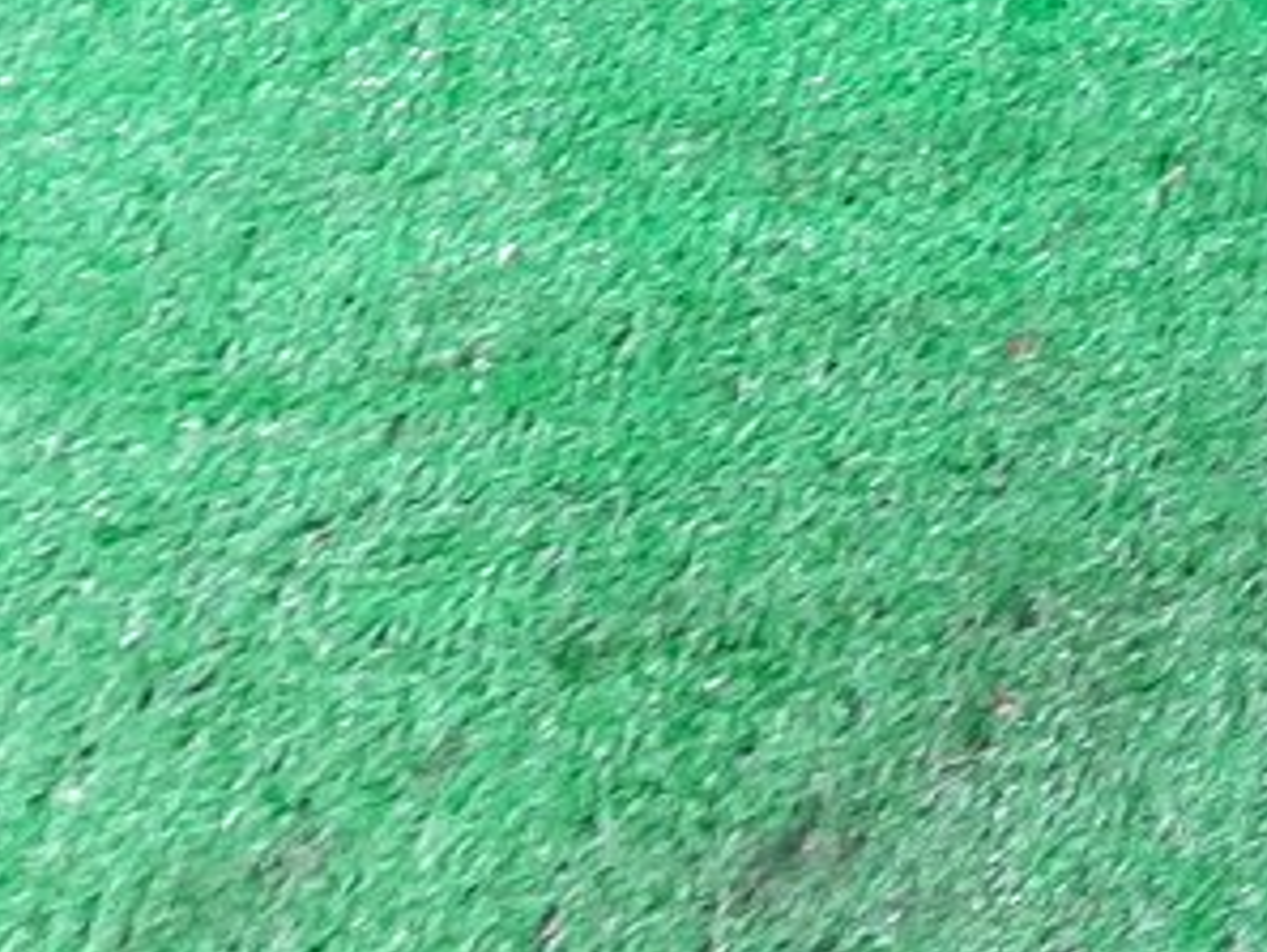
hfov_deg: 13.1
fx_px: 4614
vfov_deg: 11.4
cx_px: 2713
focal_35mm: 126
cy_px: -359
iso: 162
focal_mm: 3.93
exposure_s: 1/50
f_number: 1.7
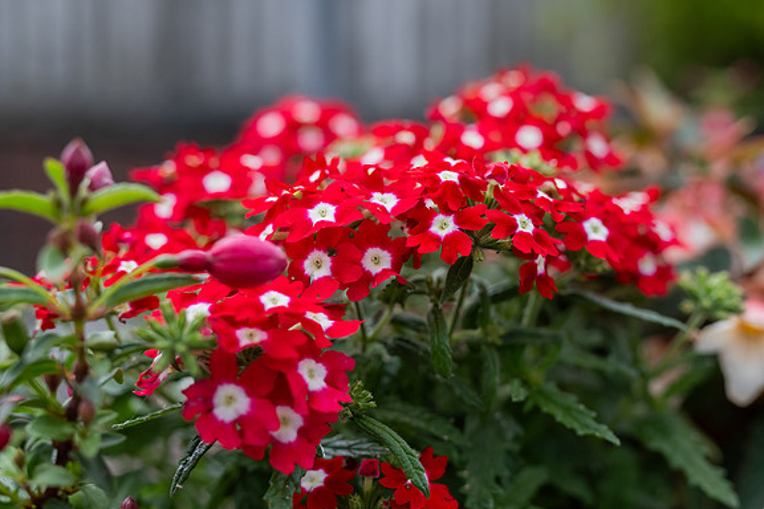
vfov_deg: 25.5
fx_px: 1125
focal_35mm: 53
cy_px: 255
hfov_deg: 37.5
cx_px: 381
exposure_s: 1/1600
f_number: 4
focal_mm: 50
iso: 800
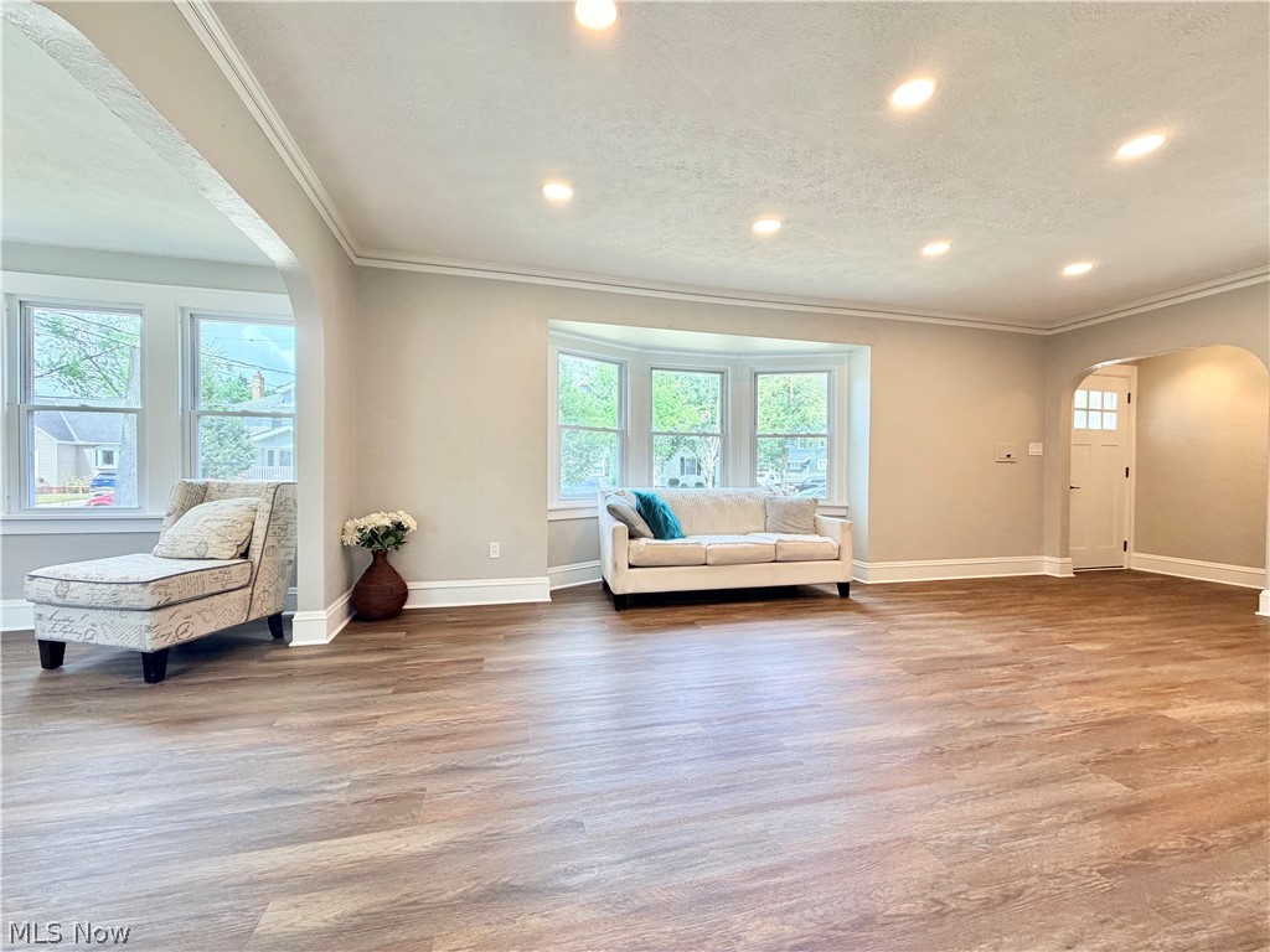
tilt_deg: -0.8
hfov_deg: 102.1
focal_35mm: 14
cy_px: 476
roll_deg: -0.4
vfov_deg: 85.7
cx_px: 635
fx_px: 514
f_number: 2.2
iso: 100
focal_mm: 2.22
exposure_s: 1/120
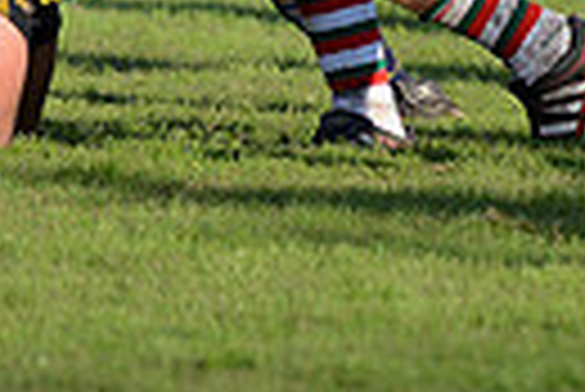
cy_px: -345
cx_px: 180
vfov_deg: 1.1
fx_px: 20286
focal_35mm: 1247
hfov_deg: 1.7
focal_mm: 280
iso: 800
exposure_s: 1/2000
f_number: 4
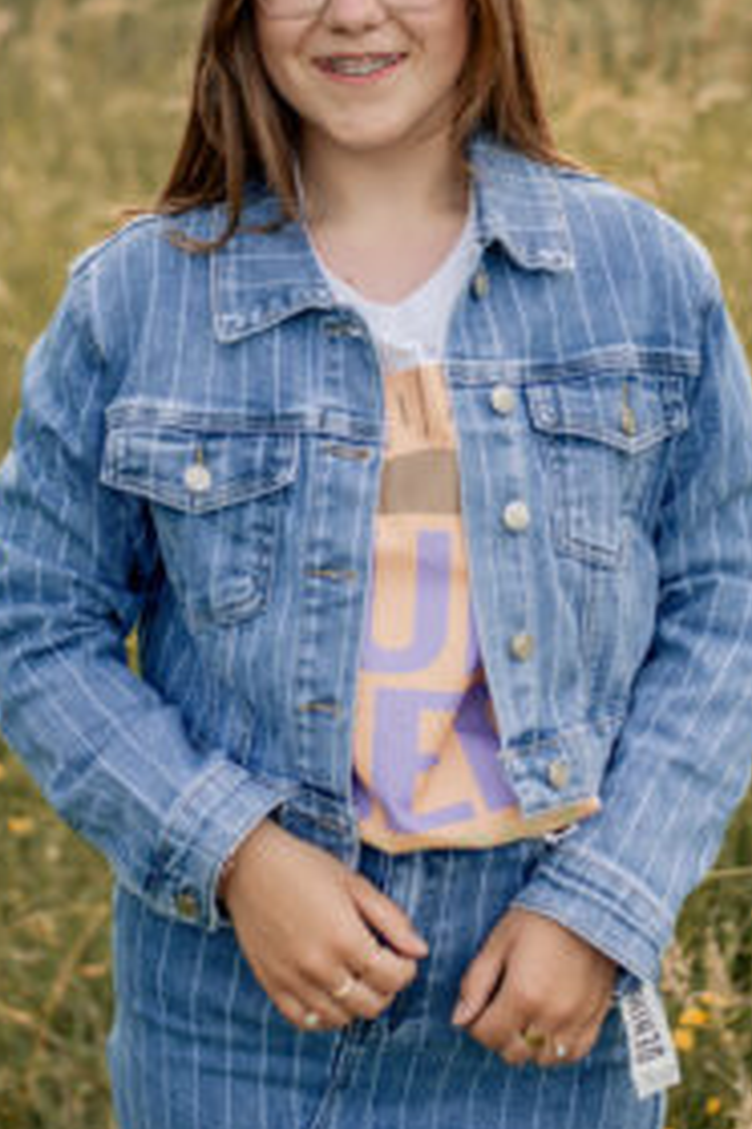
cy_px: 257
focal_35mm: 87
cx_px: 372
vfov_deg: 23.1
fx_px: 2726
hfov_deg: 15.7
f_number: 2.5
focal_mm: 50
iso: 160
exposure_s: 1/640
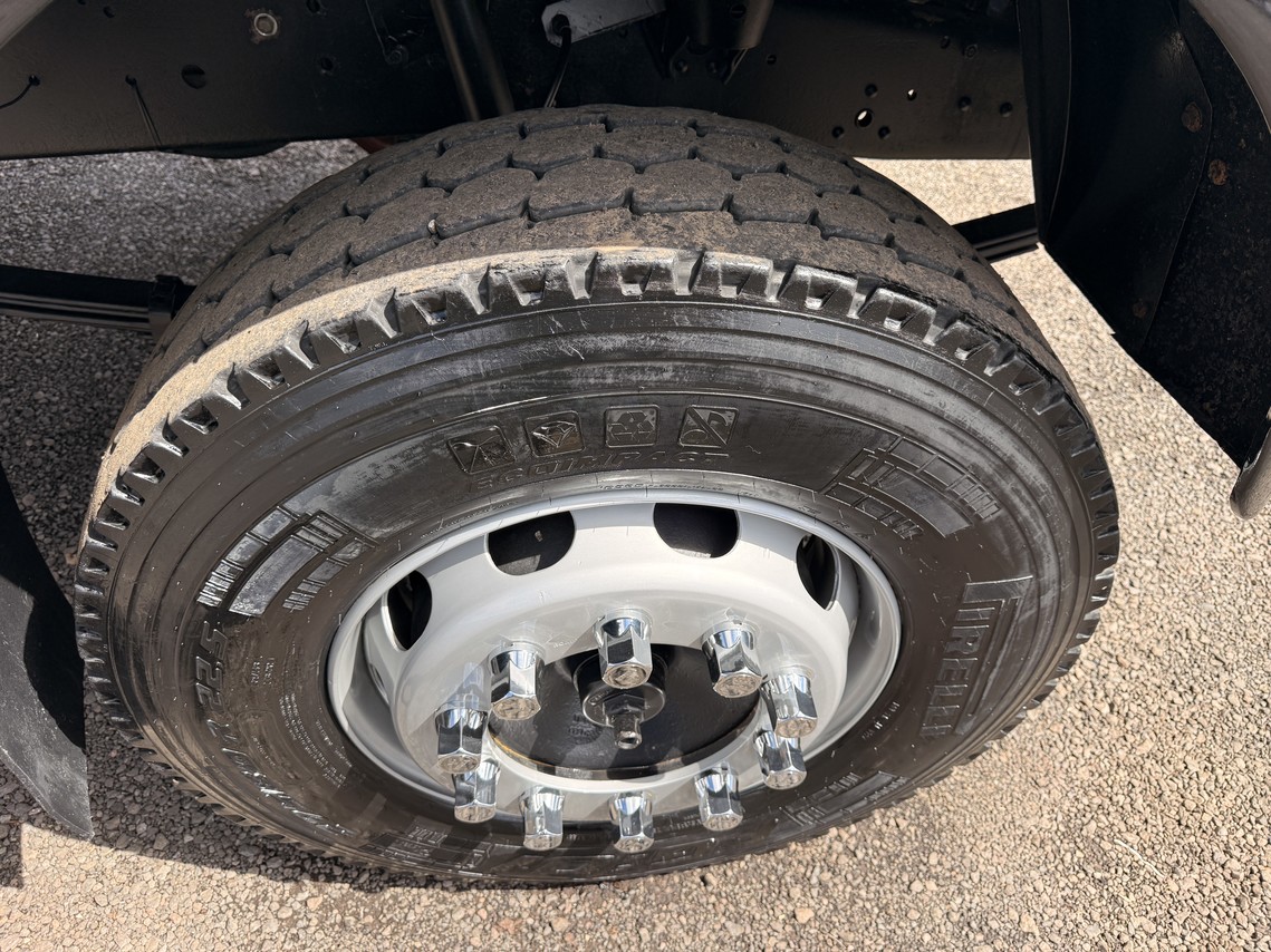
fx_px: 881
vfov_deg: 56.8
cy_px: 476
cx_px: 636
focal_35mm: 24
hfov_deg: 71.6
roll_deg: -3.1
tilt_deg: -43.2
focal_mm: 6.76
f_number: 1.78
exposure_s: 1/1385
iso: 100
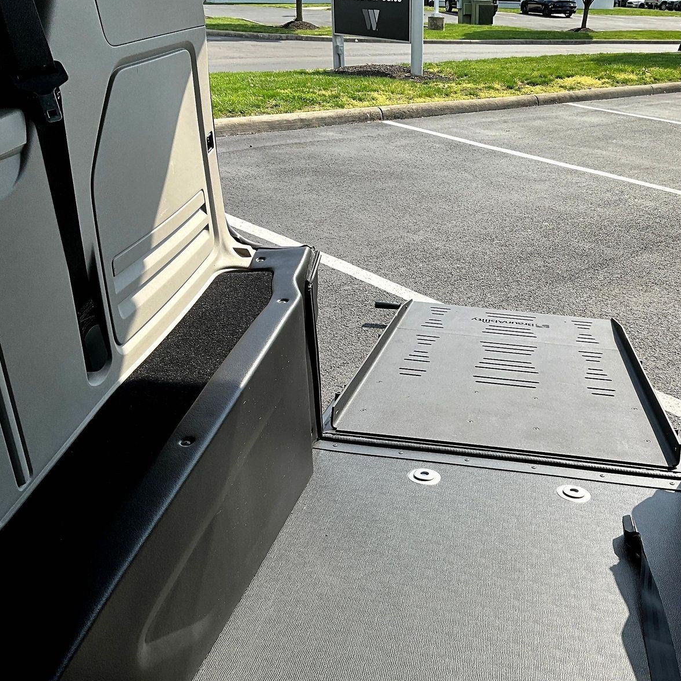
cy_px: 340
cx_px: 455
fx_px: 779
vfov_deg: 47.2
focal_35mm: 35
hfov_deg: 46.5
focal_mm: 3
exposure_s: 1/1490
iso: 25
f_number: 1.8
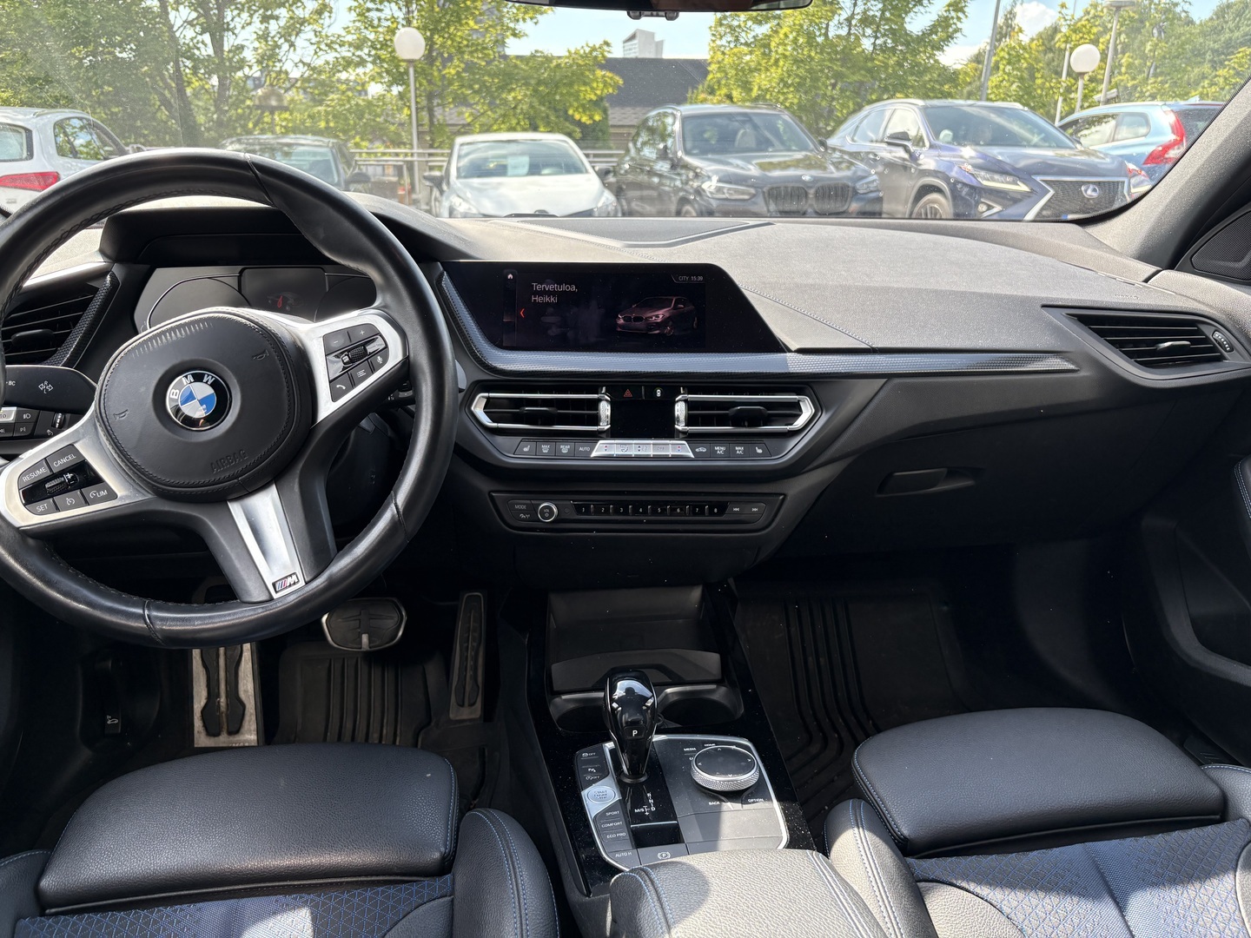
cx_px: 626
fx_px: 940
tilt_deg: -18.5
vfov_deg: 53.1
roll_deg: -0.1
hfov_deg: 67.3
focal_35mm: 26
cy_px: 469
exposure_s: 1/273
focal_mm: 5.96
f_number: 1.6
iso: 64
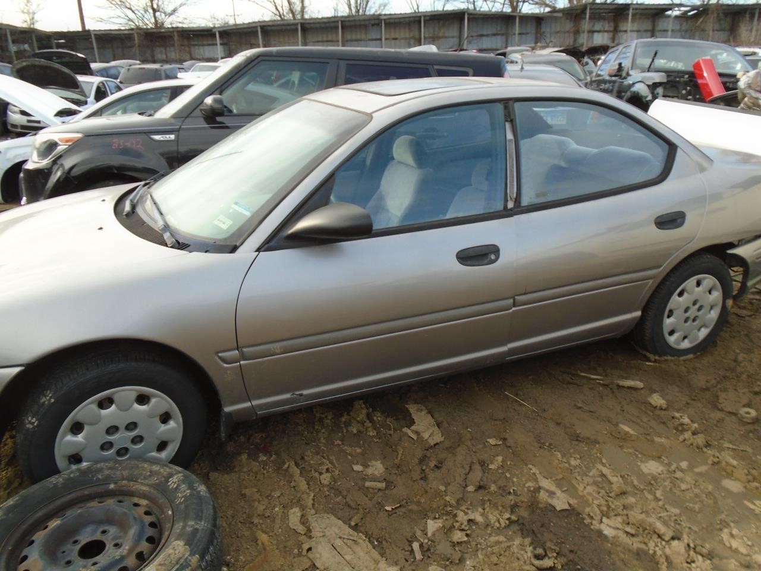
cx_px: 380
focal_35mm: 26
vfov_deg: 53.1
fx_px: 572
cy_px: 286
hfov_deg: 67.3
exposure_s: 1/250
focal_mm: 4.6
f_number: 3.2
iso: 100
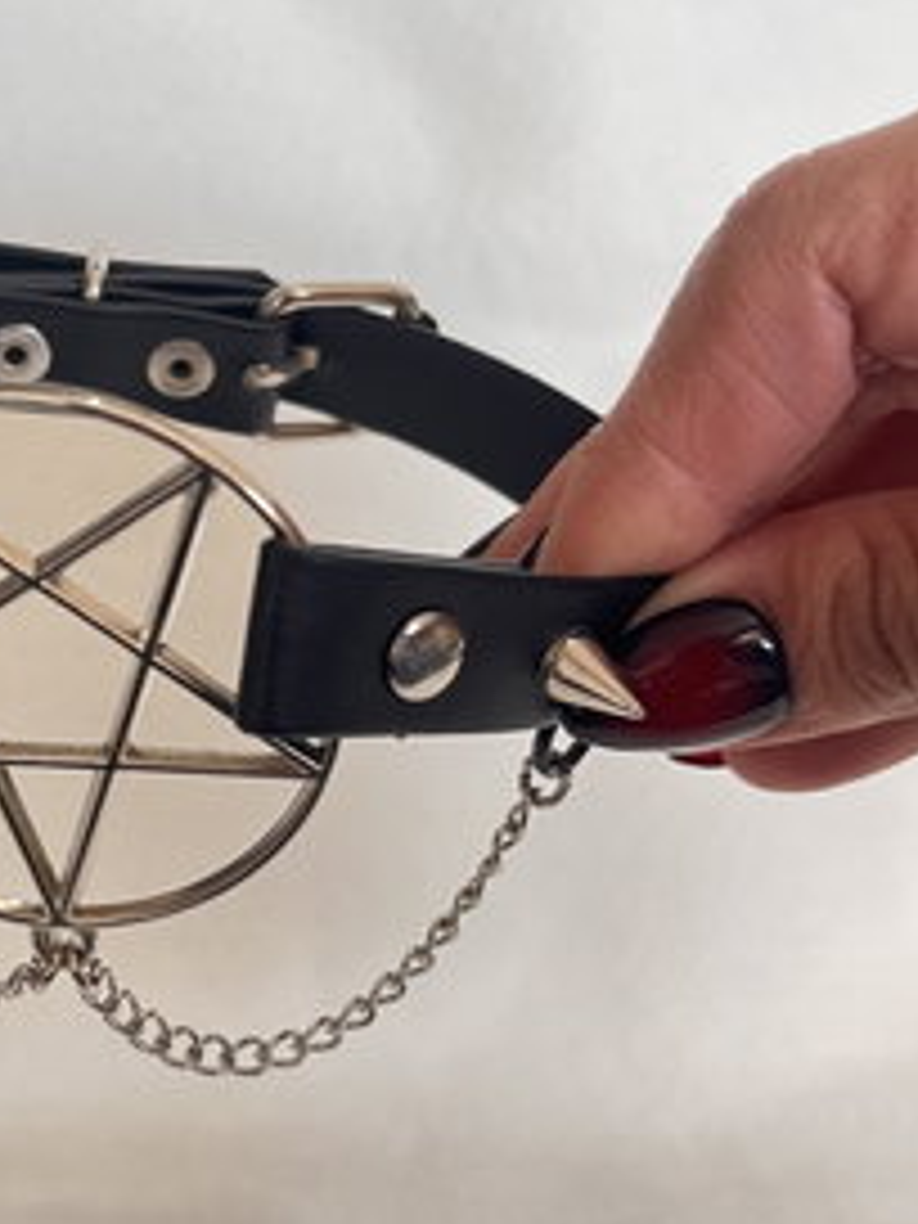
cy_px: 677
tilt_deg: -25.8
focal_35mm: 51
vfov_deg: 37.5
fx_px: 1803
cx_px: 207
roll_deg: -3.4
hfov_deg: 28.1
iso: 160
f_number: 1.6
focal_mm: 5.1
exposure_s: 1/60
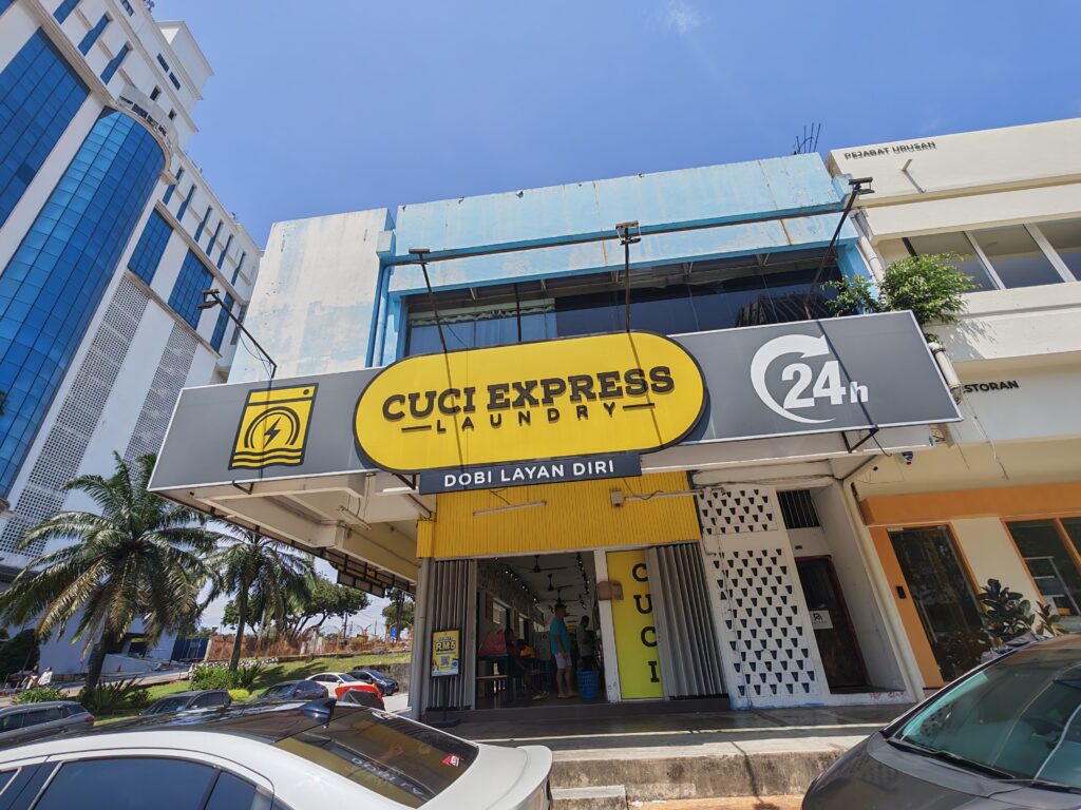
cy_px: 405
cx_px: 540
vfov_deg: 78.1
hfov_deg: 94.5
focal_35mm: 16
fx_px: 500
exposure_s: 1/1900
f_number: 2.2
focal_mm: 1.96
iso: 50
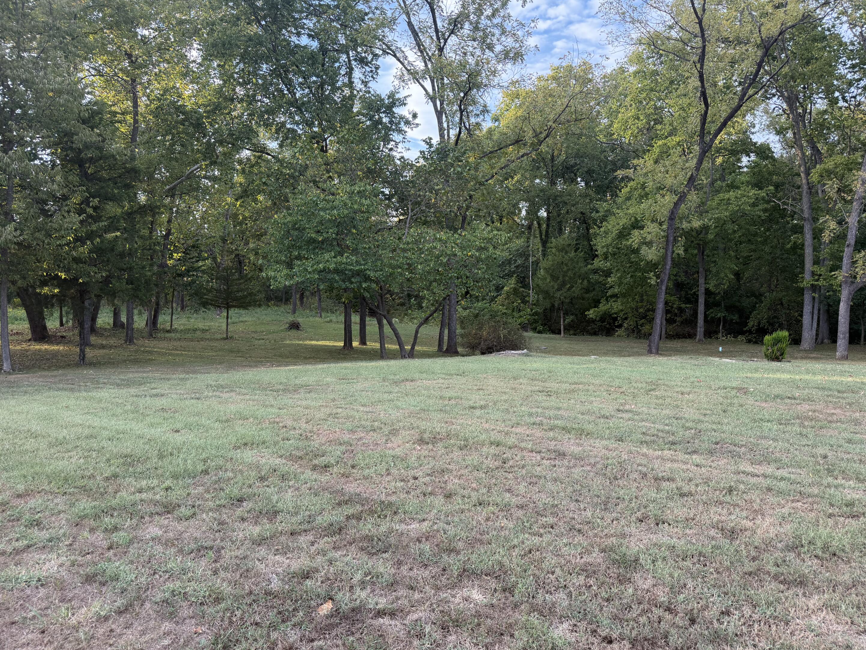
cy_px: 317
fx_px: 625
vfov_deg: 54.9
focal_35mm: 25
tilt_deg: -4.3
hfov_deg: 69.4
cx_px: 446
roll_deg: -1.2
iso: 100
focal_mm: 6.76
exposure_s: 1/497
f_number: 1.78
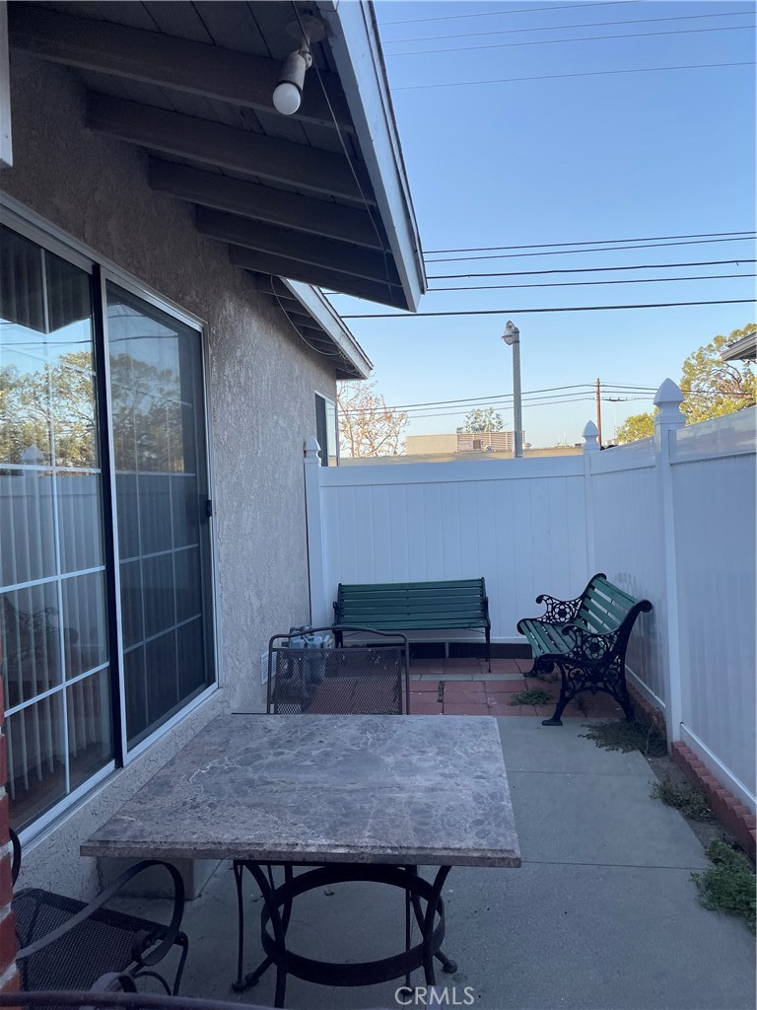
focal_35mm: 25
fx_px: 729
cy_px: 505
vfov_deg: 69.4
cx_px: 378
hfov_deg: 54.9
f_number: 1.6
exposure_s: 1/713
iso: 32
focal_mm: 5.1
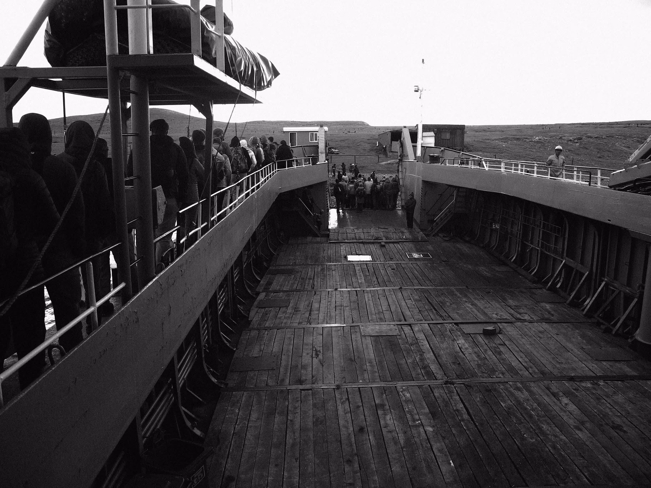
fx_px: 527
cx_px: 326
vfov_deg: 49.7
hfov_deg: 63.4
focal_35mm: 28
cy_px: 244
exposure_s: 1/400
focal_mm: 6
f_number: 2.8
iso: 100
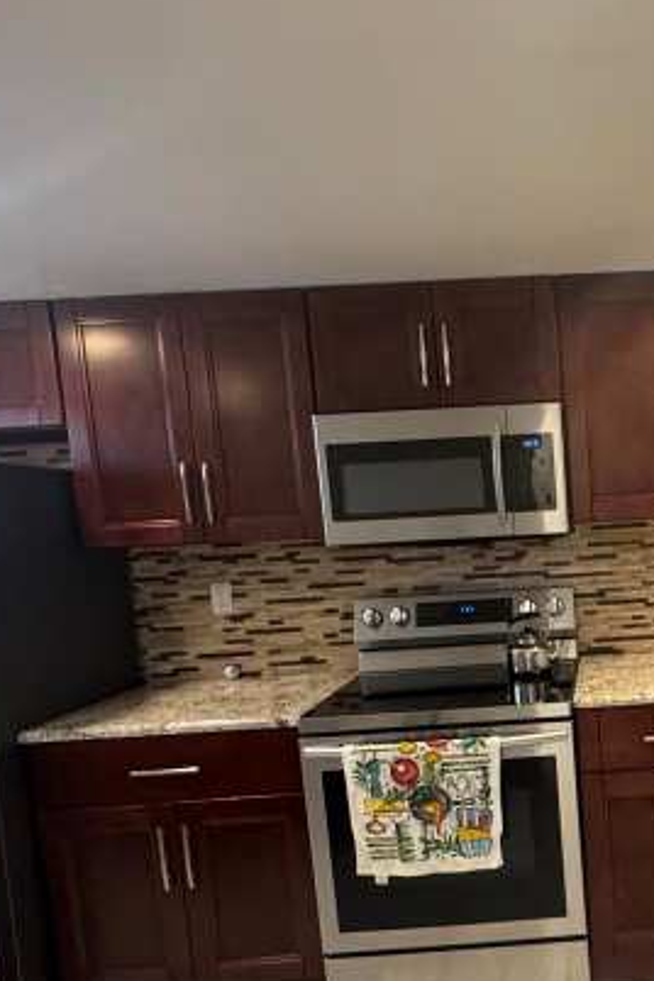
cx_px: 632
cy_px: 595
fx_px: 790
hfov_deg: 40.2
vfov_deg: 63.0
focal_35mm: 29
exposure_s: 1/60
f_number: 2.2
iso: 640
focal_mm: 2.22
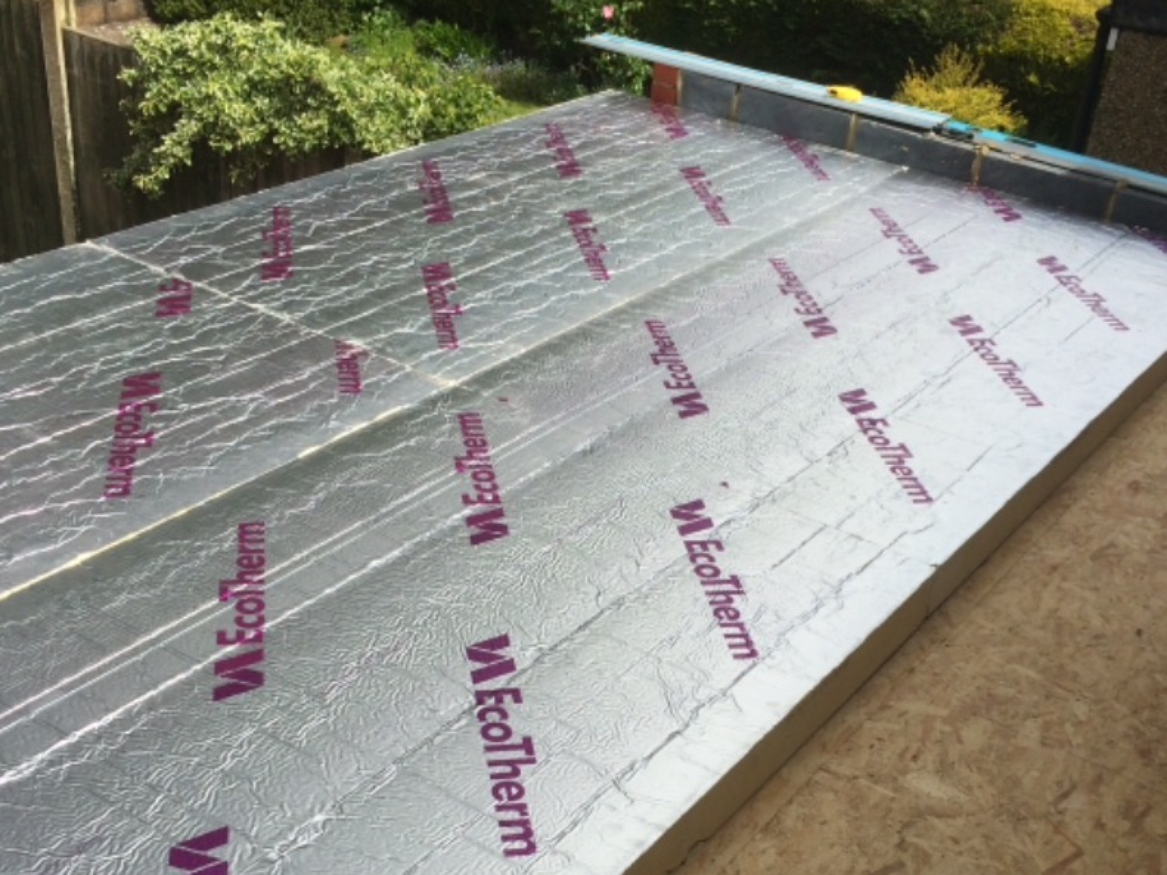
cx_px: 651
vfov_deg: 32.4
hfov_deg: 42.9
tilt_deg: -32.6
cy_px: 636
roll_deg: -6.7
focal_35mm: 44
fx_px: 1483
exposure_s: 1/3425
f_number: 2.2
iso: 32
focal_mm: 4.15
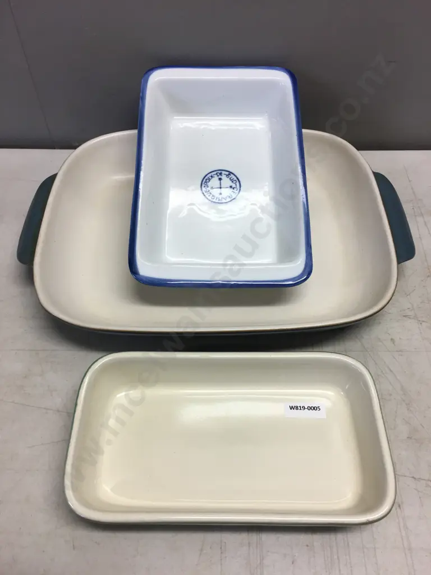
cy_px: 288
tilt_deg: -52.5
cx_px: 216
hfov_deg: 48.2
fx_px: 481
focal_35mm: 29
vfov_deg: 61.7
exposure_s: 1/33
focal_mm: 4.15
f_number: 2.2
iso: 32
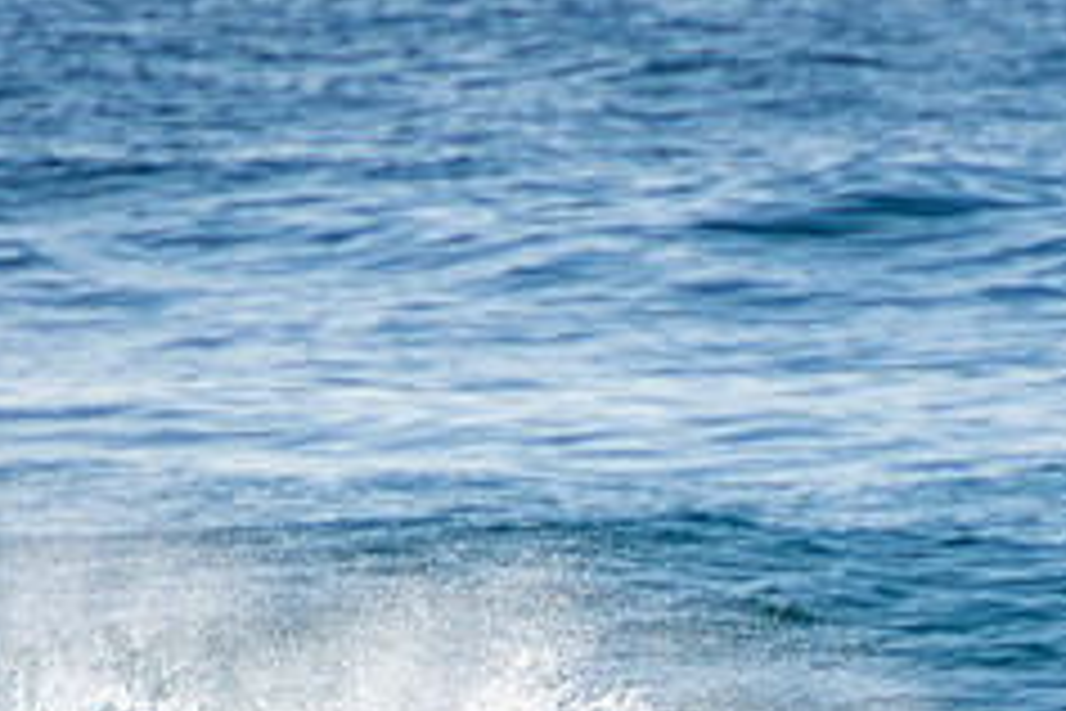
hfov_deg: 1.4
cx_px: 747
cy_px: 853
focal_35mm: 1468
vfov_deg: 0.9
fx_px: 43466
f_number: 5.6
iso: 250
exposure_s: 1/2000
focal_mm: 400
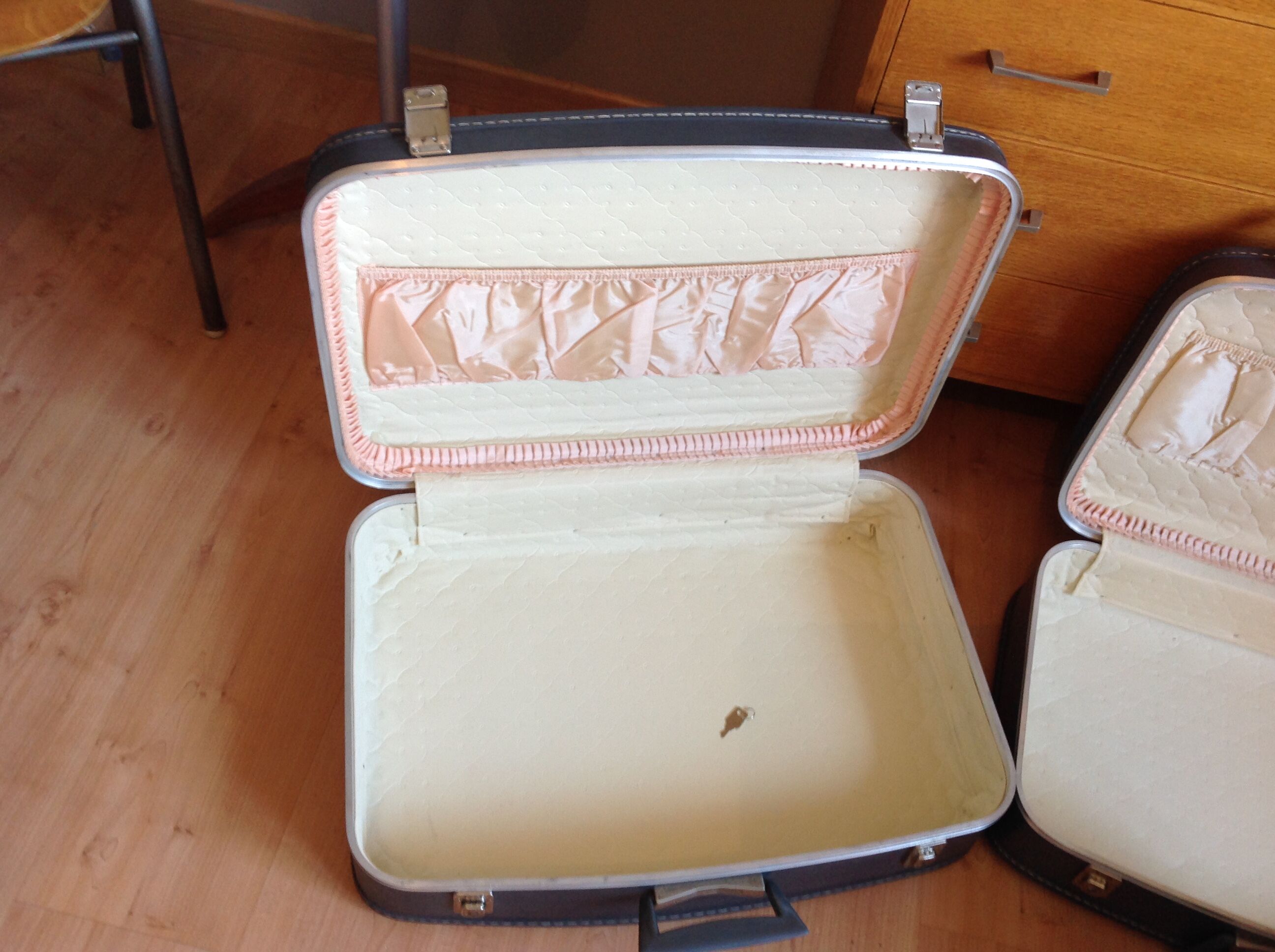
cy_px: 476
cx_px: 638
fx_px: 1287
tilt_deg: -54.2
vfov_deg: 40.6
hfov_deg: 52.7
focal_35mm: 35
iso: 64
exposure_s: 1/15
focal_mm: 4.28
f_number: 2.4
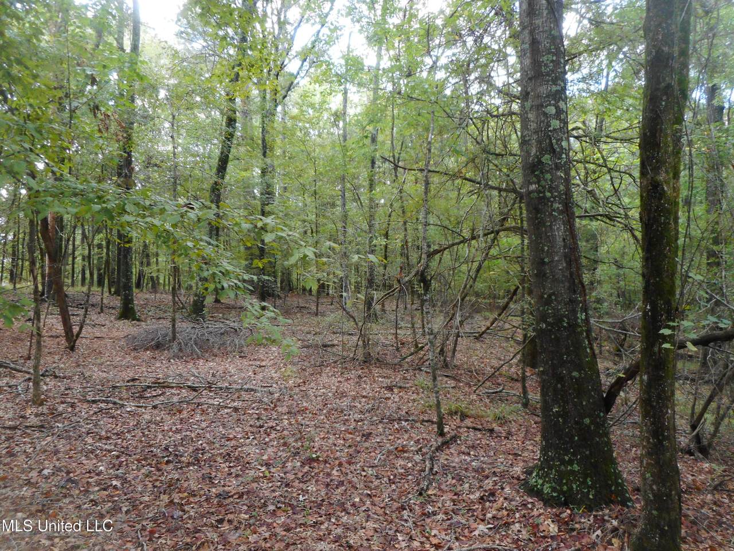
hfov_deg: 69.4
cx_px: 367
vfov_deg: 54.9
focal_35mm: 25
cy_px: 276
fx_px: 530
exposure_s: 1/30
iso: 200
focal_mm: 4.5
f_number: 3.7
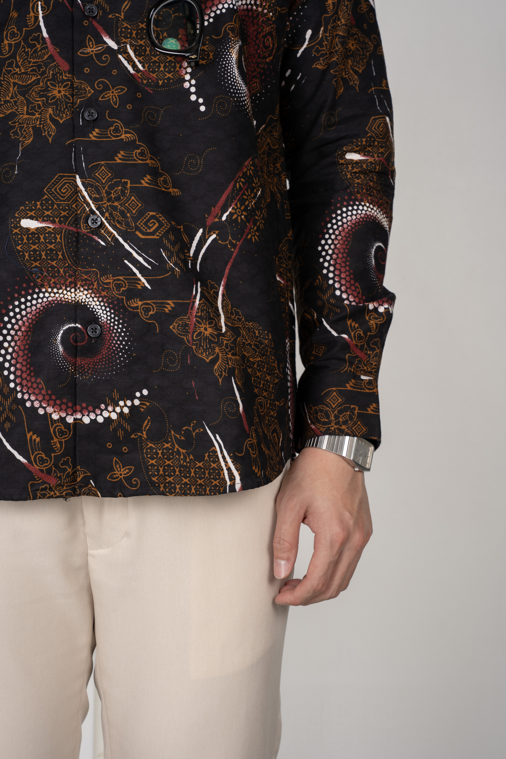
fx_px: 1476
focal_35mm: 70
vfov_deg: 28.8
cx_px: 253
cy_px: 380
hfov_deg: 19.5
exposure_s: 1/160
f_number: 10
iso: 160
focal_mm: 70
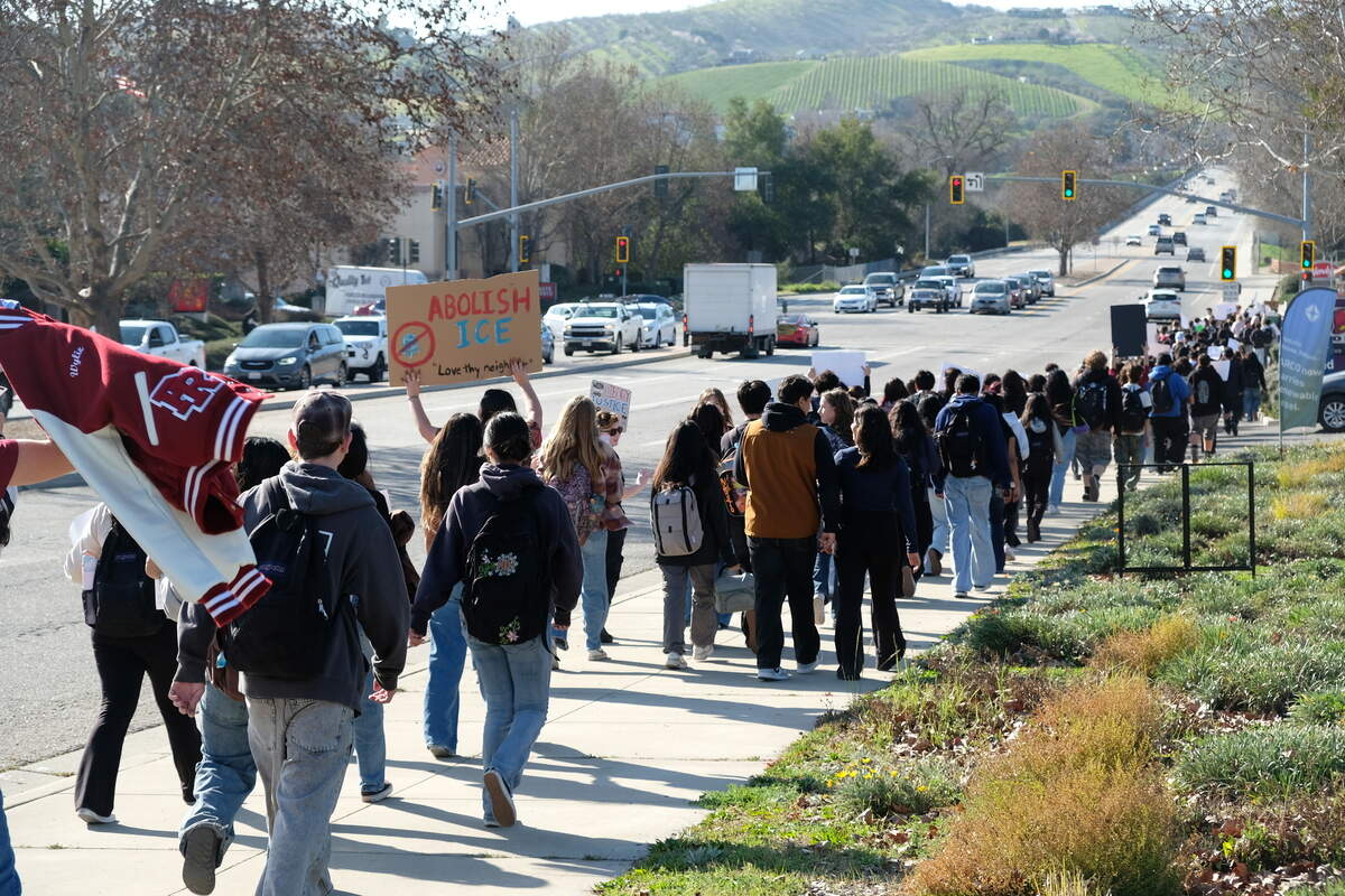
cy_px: 448
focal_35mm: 83
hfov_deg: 24.5
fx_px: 3101
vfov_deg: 16.5
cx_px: 672
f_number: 5.6
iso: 200
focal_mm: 55
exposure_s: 1/280
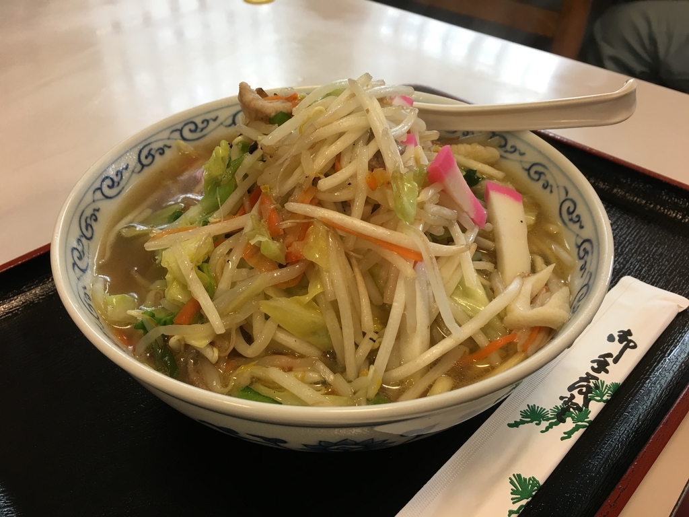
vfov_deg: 48.2
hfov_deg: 61.7
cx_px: 344
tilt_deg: -40.4
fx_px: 577
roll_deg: -0.2
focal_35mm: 29
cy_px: 258
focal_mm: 4.15
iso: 32
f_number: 2.2
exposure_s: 1/17
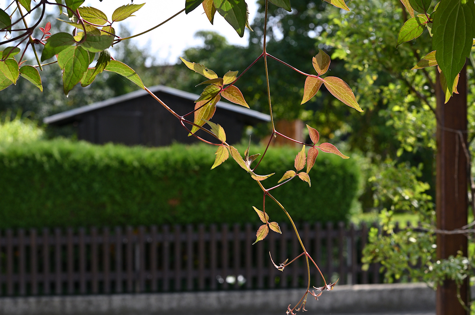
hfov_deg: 27.0
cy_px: 158
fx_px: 988
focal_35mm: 75
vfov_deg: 18.1
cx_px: 238
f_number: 8
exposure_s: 1/125
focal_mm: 50
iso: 200
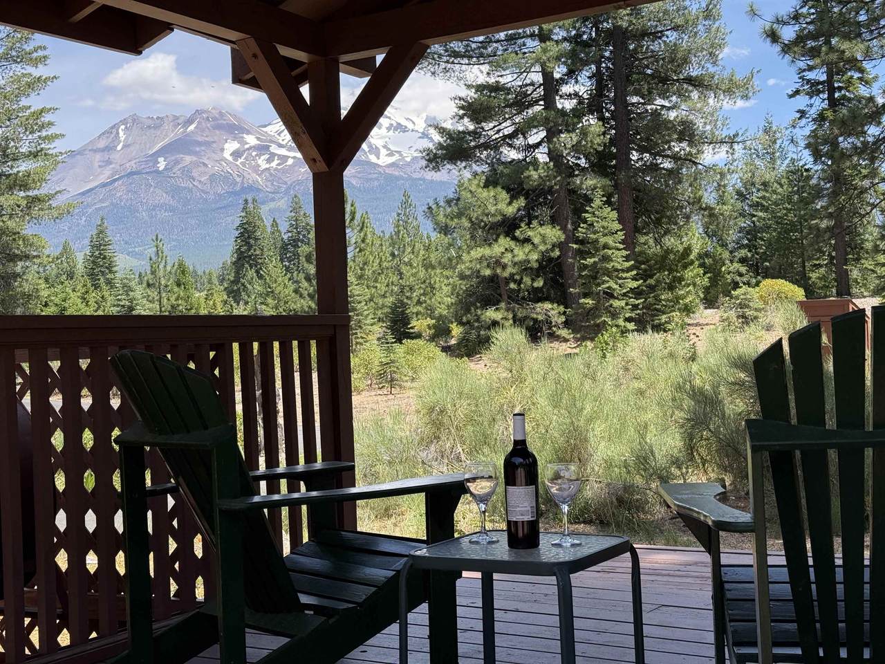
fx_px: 1227
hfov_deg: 39.7
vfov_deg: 30.3
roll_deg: +3.1
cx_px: 442
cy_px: 332
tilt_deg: +0.8
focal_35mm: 48
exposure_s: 1/1353
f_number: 1.78
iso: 64
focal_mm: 6.76
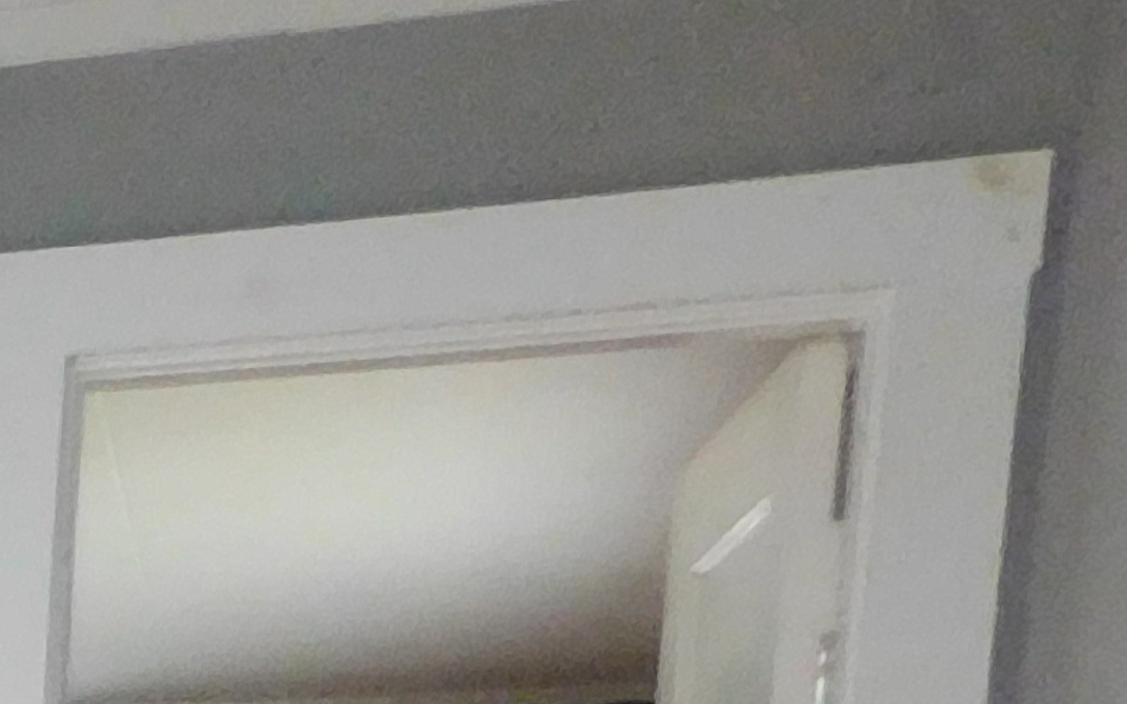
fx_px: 4269
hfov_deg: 11.6
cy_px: 1961
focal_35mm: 139
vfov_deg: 8.3
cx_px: -1803
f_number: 3
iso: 400
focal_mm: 4
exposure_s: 1/30
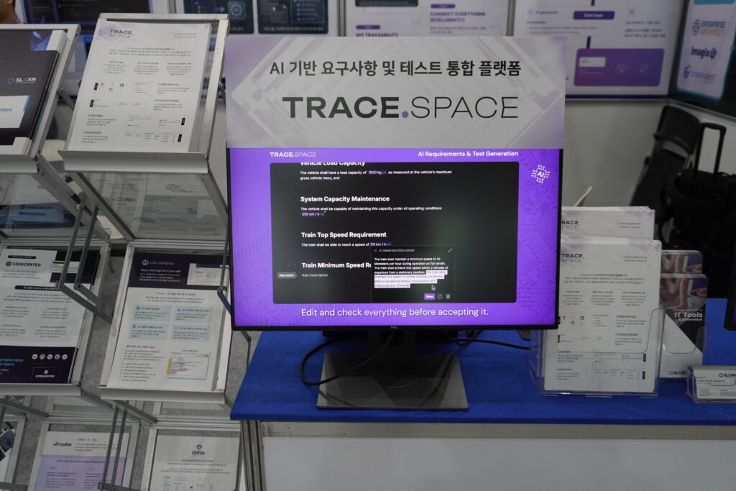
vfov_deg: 41.7
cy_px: 246
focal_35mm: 32
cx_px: 368
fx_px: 644
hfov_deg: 59.5
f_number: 4
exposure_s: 1/200
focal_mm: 21
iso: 800
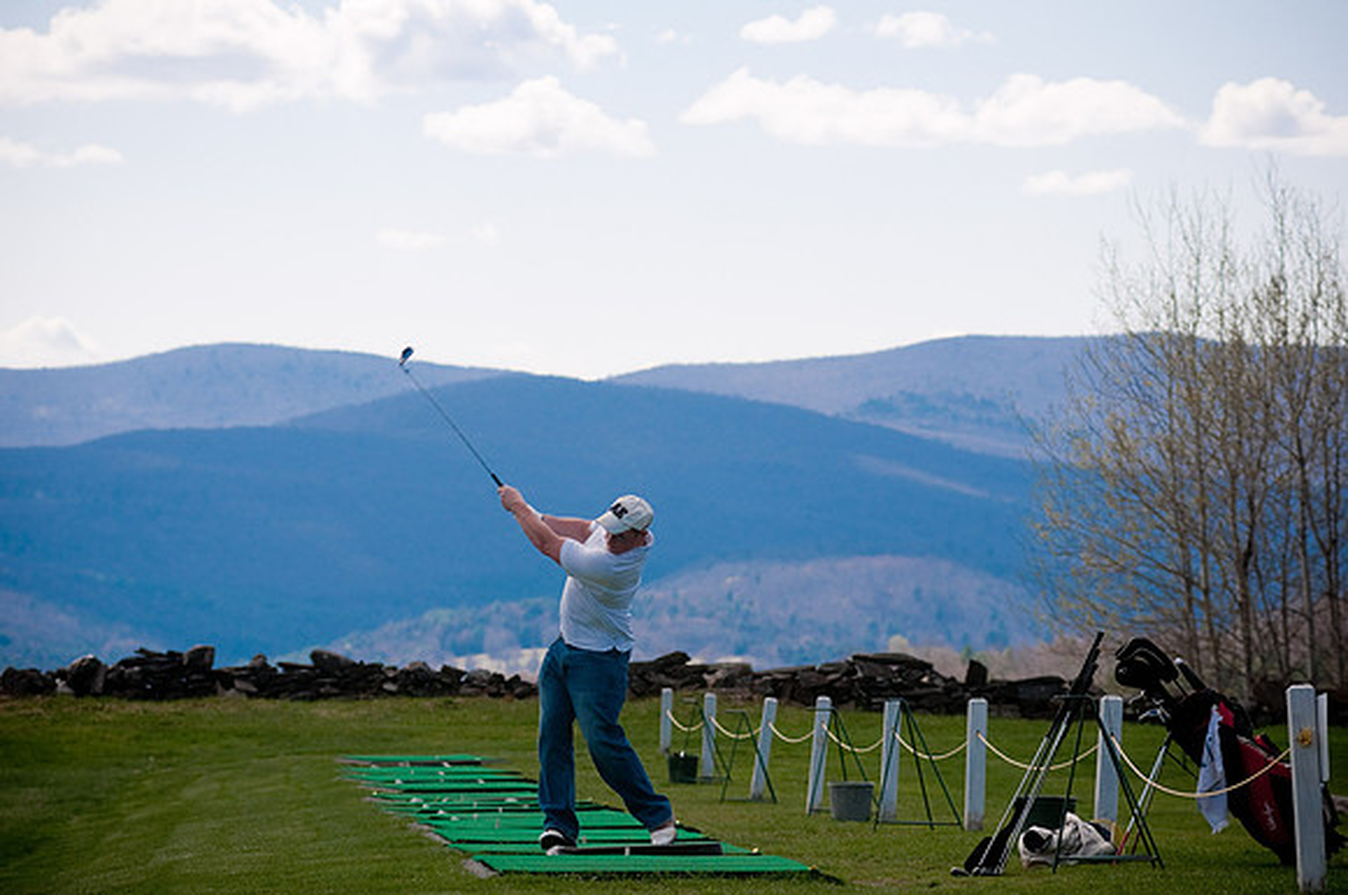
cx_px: 674
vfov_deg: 8.1
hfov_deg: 12.2
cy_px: 448
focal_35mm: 168
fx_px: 6282
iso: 100
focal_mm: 112
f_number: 4.5
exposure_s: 1/1250
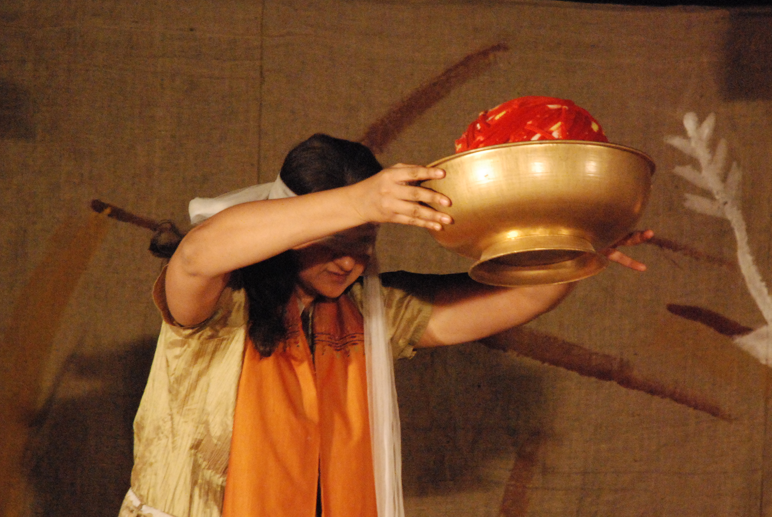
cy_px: 250
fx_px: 5811
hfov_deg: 7.6
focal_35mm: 271
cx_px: 466
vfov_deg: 5.1
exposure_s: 1/60
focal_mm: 135
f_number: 5.6
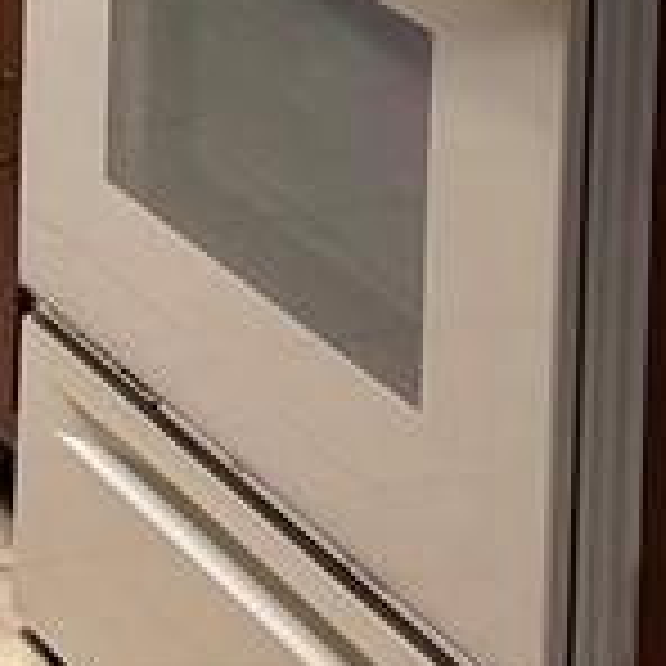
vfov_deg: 9.5
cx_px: -297
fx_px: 3461
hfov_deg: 10.6
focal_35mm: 159
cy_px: -1040
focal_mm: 5.96
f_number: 1.6
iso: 125
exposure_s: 1/120
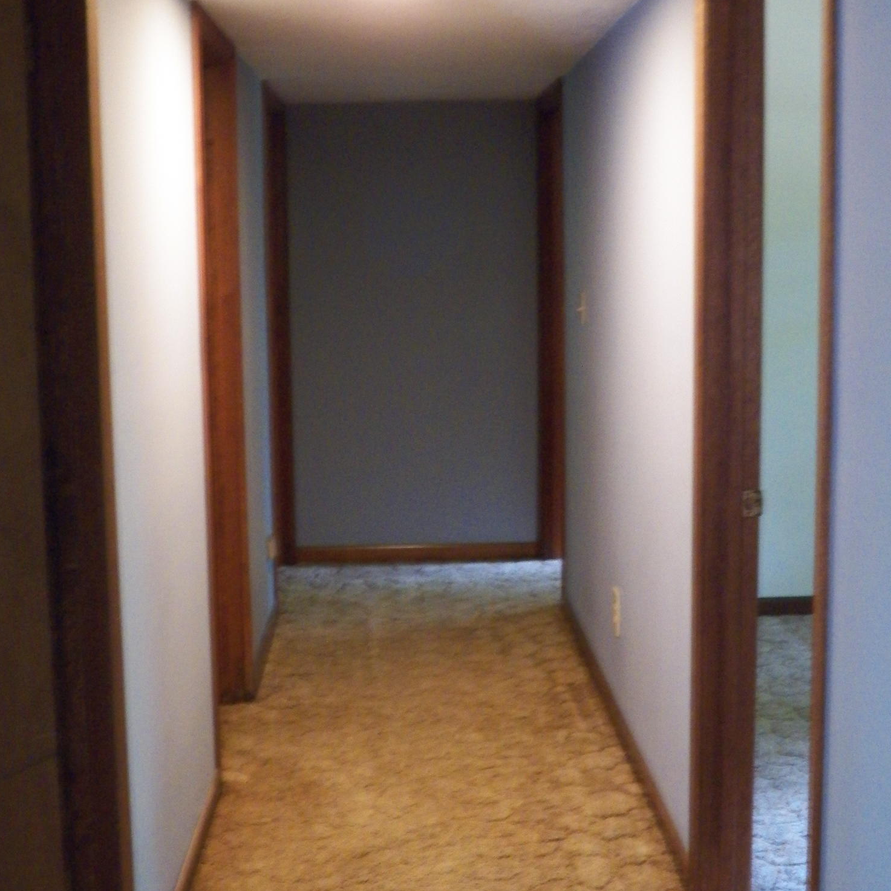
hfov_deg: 35.4
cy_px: 396
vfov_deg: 35.3
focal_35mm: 48
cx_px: 439
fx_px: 1398
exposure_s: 1/6
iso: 800
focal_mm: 7.1
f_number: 3.2
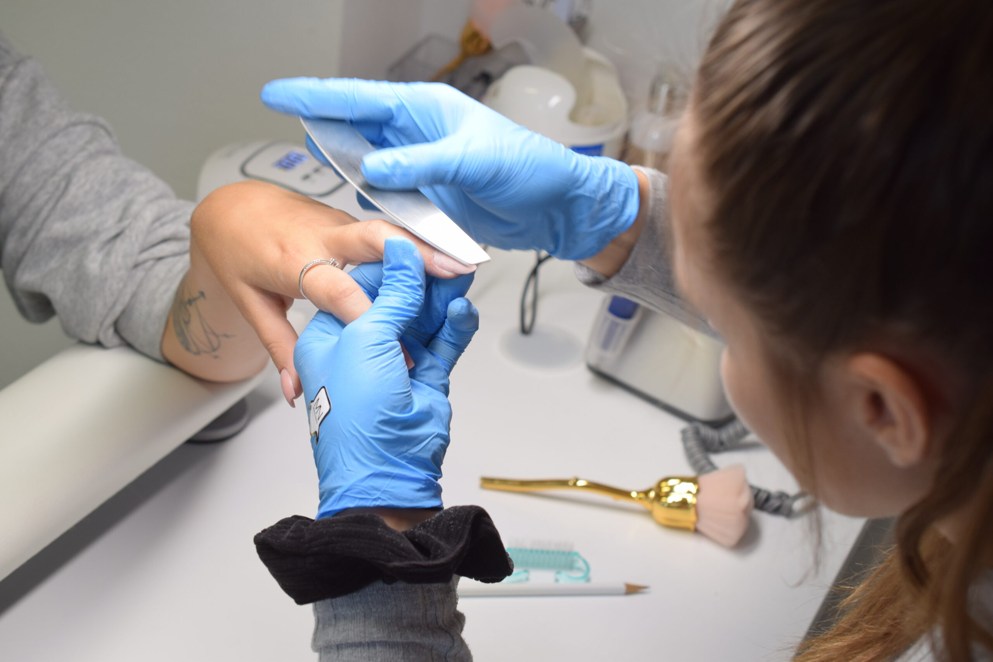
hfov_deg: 33.4
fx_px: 1655
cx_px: 496
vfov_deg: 22.6
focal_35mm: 60
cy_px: 331
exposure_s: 1/160
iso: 400
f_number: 6.3
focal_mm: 40
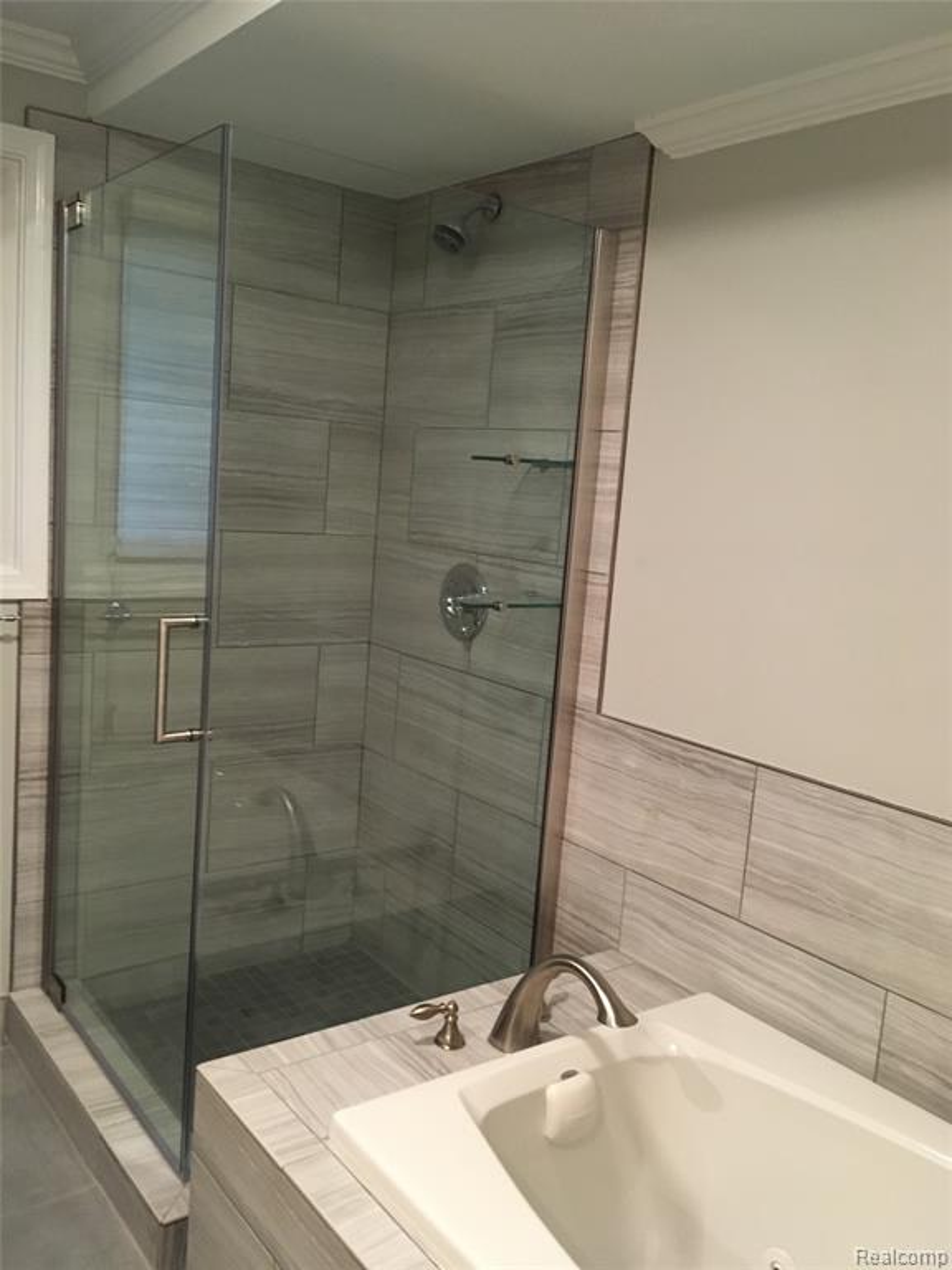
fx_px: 1063
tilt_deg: -6.1
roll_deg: -3.3
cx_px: 476
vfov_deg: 61.7
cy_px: 635
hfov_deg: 48.2
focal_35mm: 29
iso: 200
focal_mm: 4.15
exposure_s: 1/17
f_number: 2.2
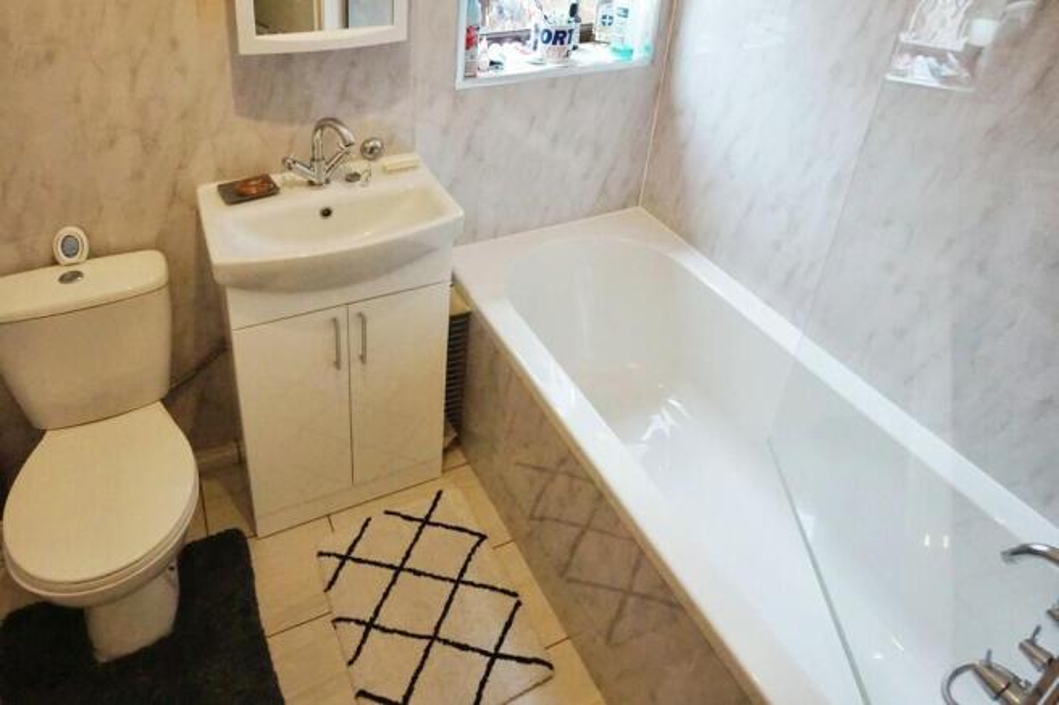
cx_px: 530
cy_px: 352
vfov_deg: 53.1
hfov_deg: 73.8
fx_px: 706
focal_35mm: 24
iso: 3200
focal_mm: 16
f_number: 4.5
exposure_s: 1/200
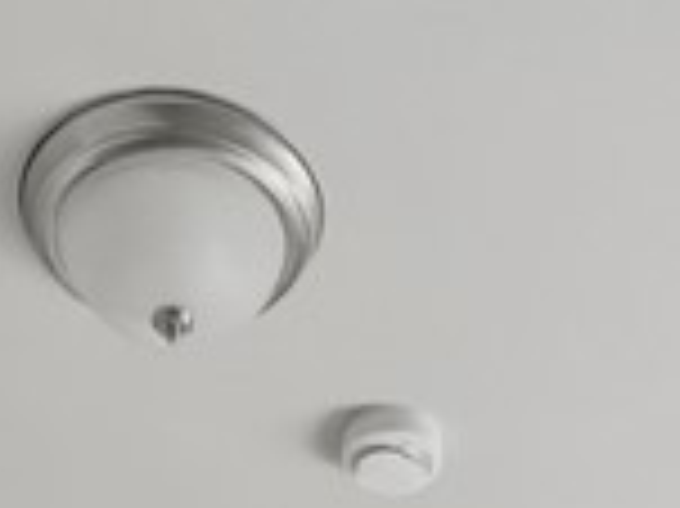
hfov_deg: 20.7
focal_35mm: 95
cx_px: 324
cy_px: 1654
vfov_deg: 10.0
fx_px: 1865
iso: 200
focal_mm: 2.2
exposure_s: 1/120
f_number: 2.2
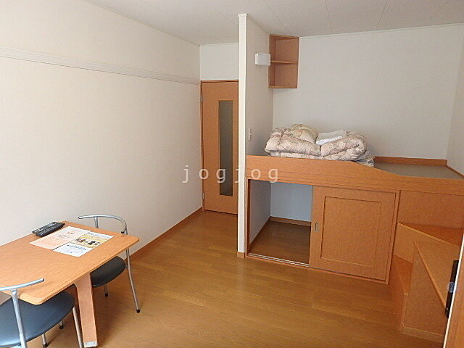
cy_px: 174
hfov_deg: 79.0
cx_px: 232
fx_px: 281
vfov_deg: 63.4
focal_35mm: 21
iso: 200
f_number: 3.5
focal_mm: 3.7
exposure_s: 1/50
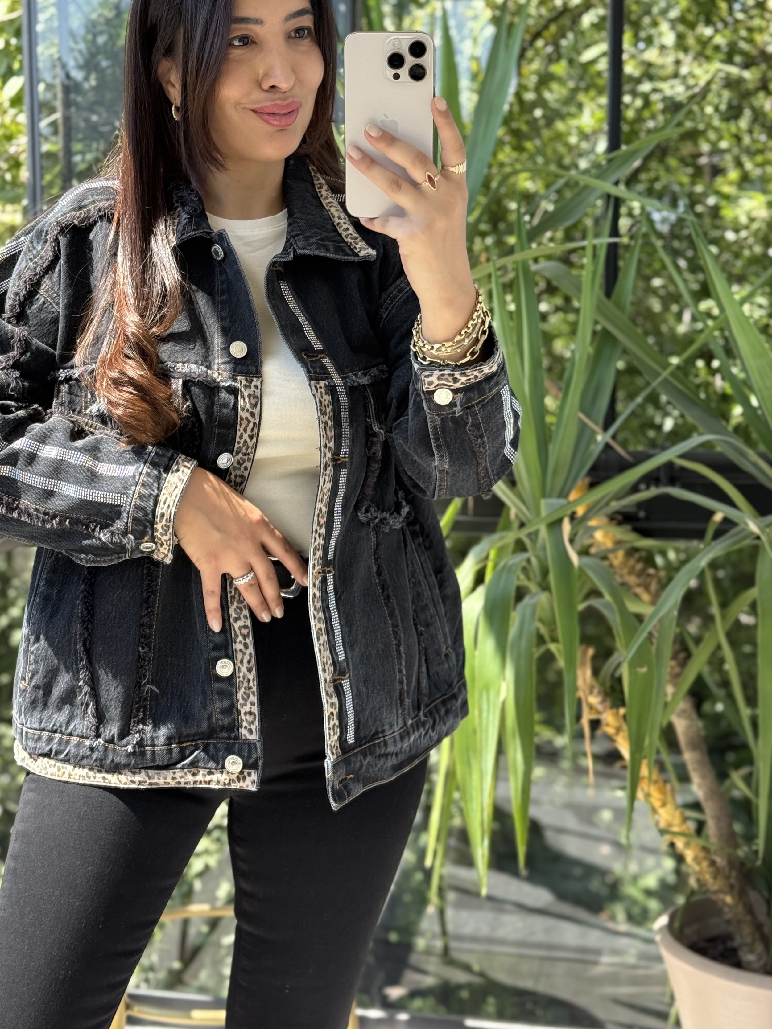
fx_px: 1725
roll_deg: +0.6
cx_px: 306
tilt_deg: -18.5
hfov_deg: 25.2
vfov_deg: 33.1
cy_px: 419
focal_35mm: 58
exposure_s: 1/284
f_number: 1.78
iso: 100
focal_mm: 6.76
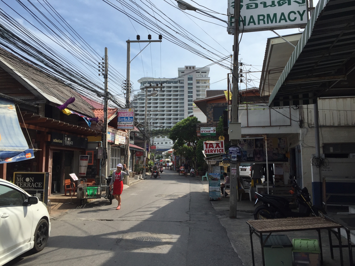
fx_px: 297
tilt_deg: +5.6
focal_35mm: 29
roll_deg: -0.7
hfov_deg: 61.7
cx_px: 178
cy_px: 133
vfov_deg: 48.2
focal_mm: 4.15
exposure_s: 1/2475
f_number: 2.2
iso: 32
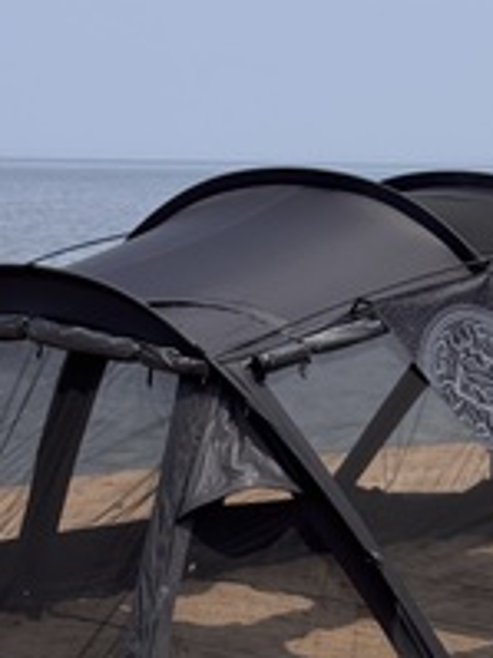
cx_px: 291
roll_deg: -0.6
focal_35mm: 116
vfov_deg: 16.9
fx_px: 2205
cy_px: 202
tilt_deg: +0.1
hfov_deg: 12.8
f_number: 1.78
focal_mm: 6.76
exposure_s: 1/5848
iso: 64
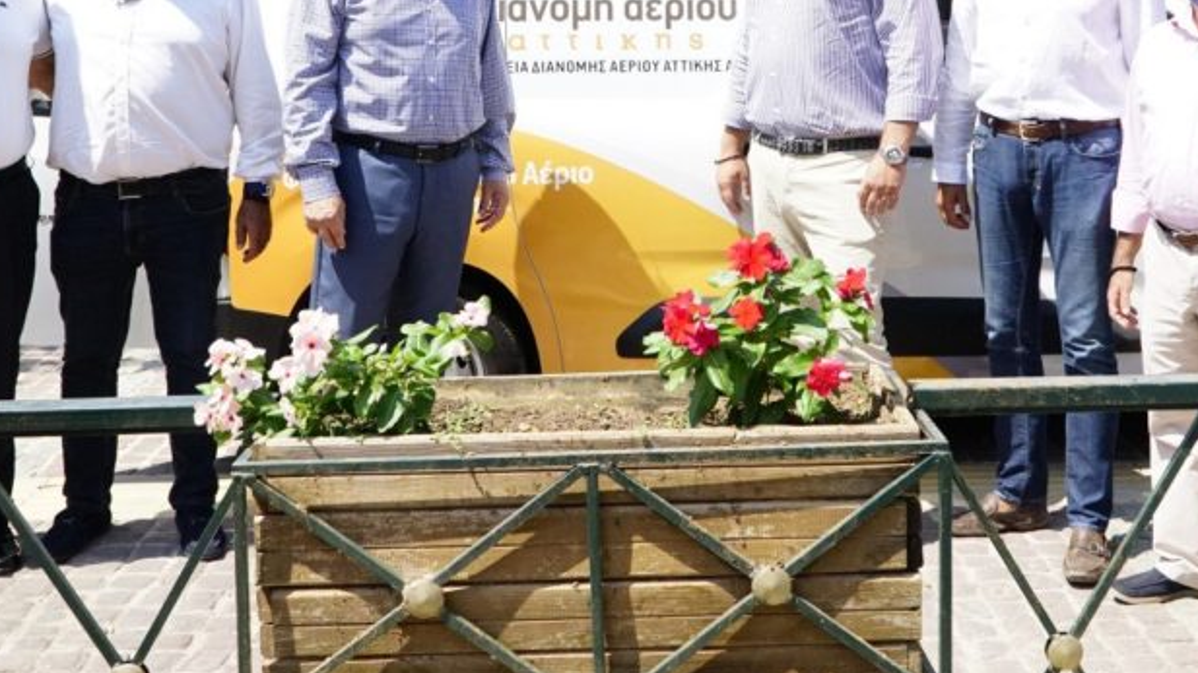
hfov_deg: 43.6
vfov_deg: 25.0
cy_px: 134
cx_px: 689
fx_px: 1493
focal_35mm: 47
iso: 1600
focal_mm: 18
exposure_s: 1/4000
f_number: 5.6
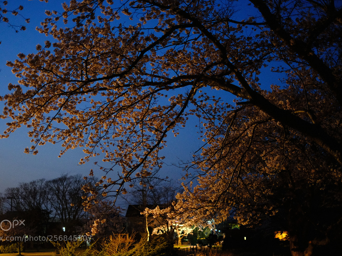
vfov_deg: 25.2
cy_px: 128
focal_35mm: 58
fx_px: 573
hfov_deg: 33.2
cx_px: 159
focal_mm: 35
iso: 3200
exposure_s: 1/18
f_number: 1.4
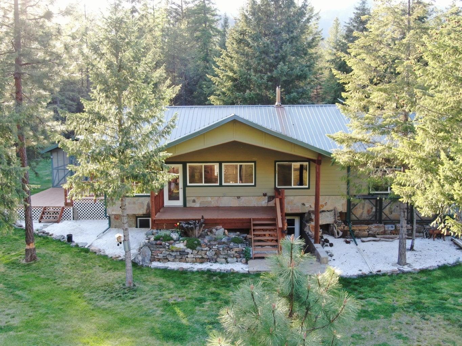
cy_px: 173
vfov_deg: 38.7
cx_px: 231
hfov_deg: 50.1
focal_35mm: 37
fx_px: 494
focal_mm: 6.35
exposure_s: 1/50
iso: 100
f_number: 3.4
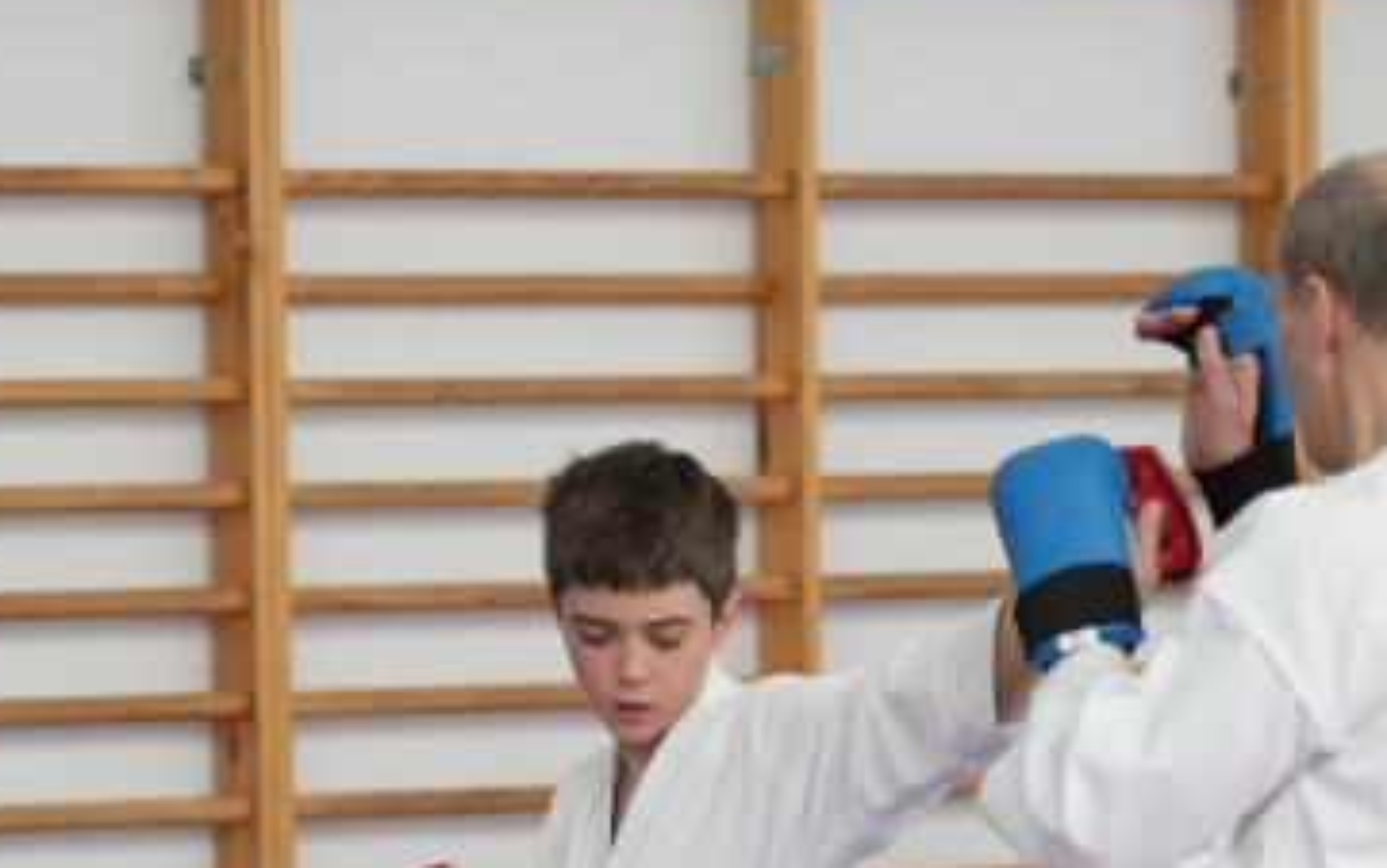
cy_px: 977
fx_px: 8963
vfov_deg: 5.5
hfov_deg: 8.8
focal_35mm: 237
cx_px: 742
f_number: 4
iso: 3200
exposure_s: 1/500
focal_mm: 105
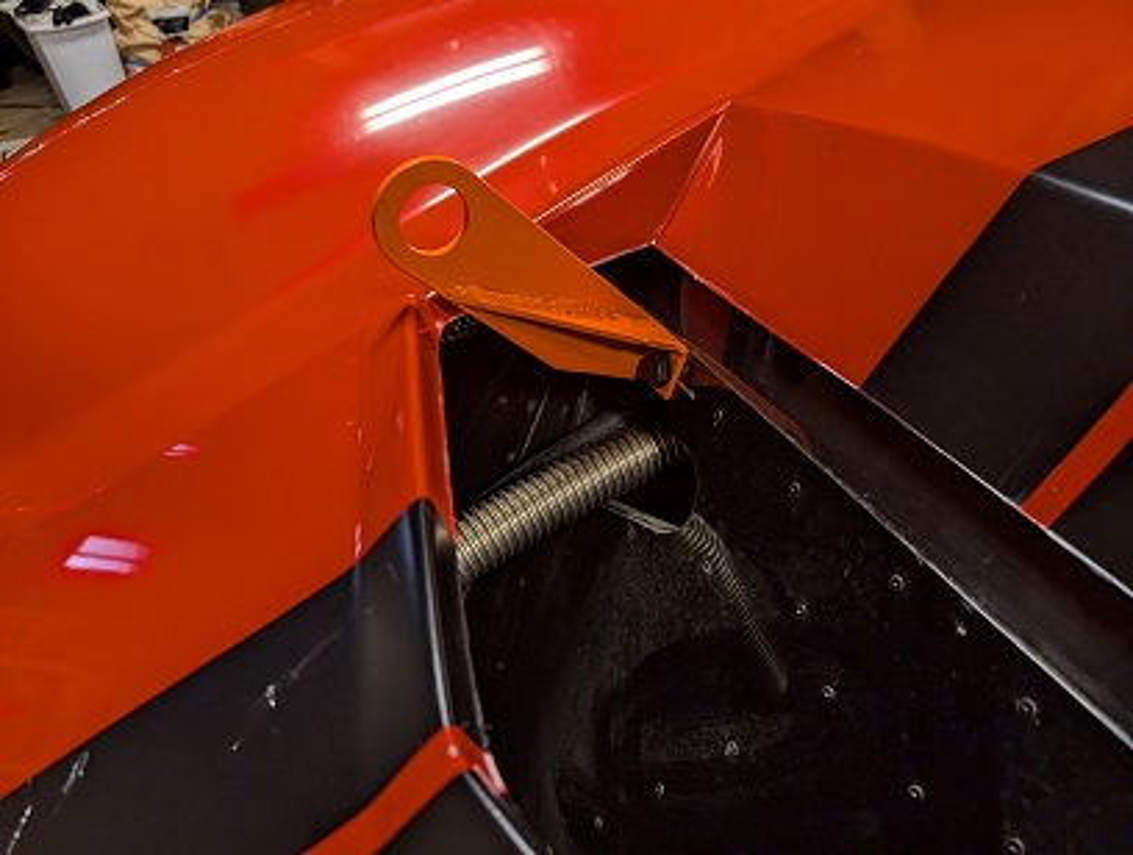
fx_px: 787
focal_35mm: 24
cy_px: 428
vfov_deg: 57.0
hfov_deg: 71.5
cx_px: 566
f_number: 1.68
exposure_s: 1/120
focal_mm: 6.9
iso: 474
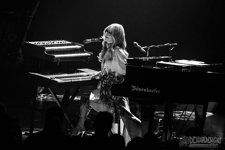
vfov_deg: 3.3
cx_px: 124
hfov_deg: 5.0
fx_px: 2570
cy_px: 17
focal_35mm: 411
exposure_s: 1/320
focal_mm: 200
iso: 2000
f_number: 3.2
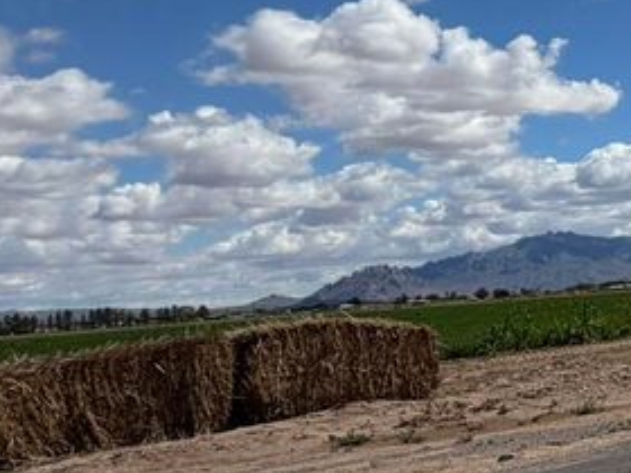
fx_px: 1094
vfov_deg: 24.4
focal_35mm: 60
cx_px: 1116
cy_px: 241
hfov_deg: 21.7
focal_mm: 2.22
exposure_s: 1/1745
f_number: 2.2
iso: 20
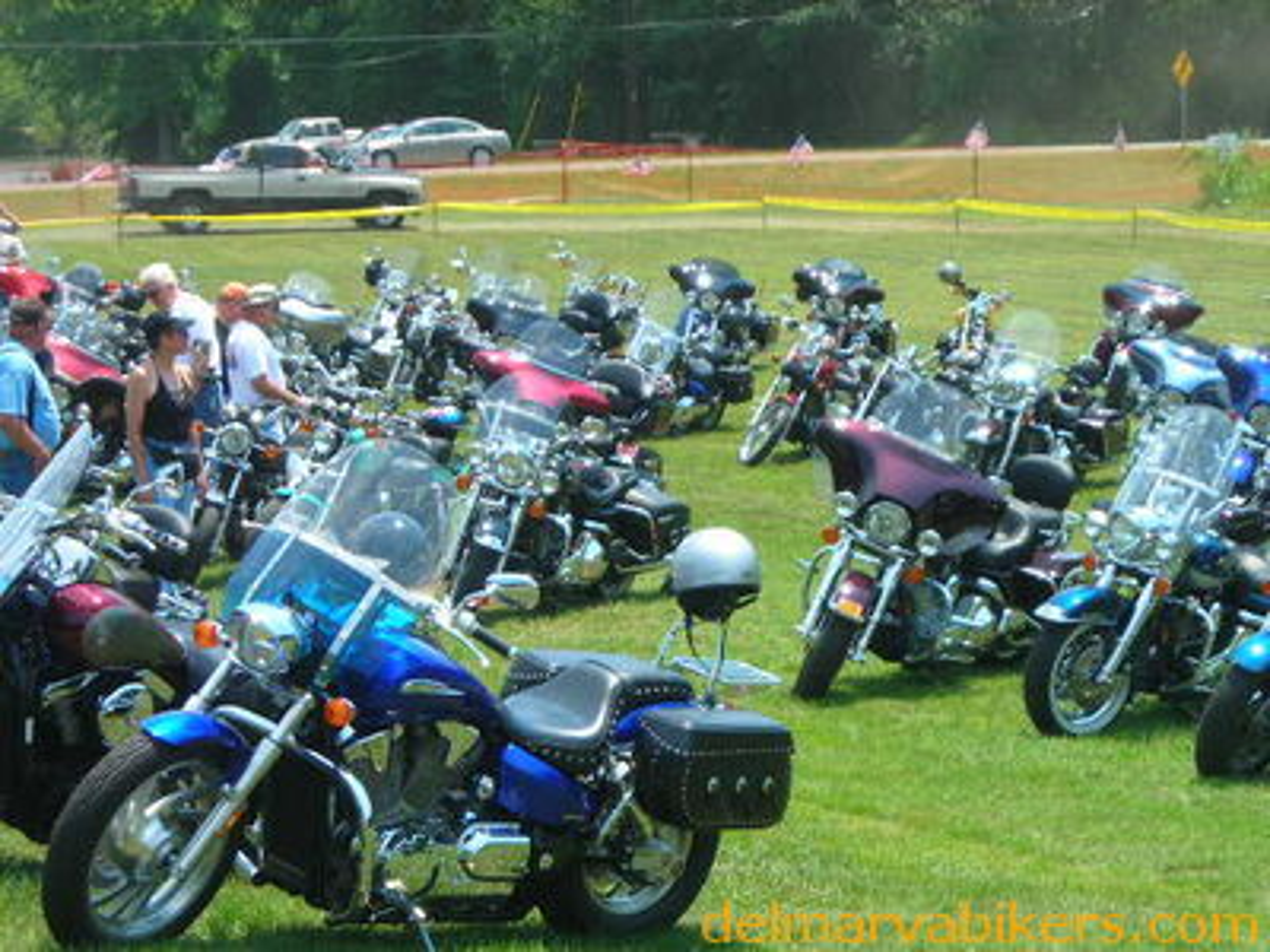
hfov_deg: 17.0
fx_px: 4256
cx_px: 635
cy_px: 476
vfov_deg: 12.8
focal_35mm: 116
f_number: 5.3
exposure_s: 1/135
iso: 50
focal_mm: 19.2
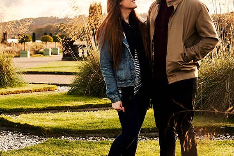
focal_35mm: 93
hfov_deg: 21.7
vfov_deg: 14.7
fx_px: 605
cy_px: 77
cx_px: 52
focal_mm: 35
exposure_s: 1/1600
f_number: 2.5
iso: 500
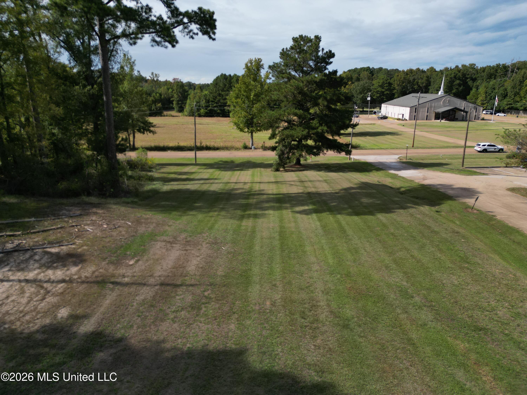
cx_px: 264
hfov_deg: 71.6
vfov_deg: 56.8
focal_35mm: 24
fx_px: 365
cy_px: 198
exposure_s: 1/4000
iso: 150
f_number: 1.7
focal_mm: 6.72
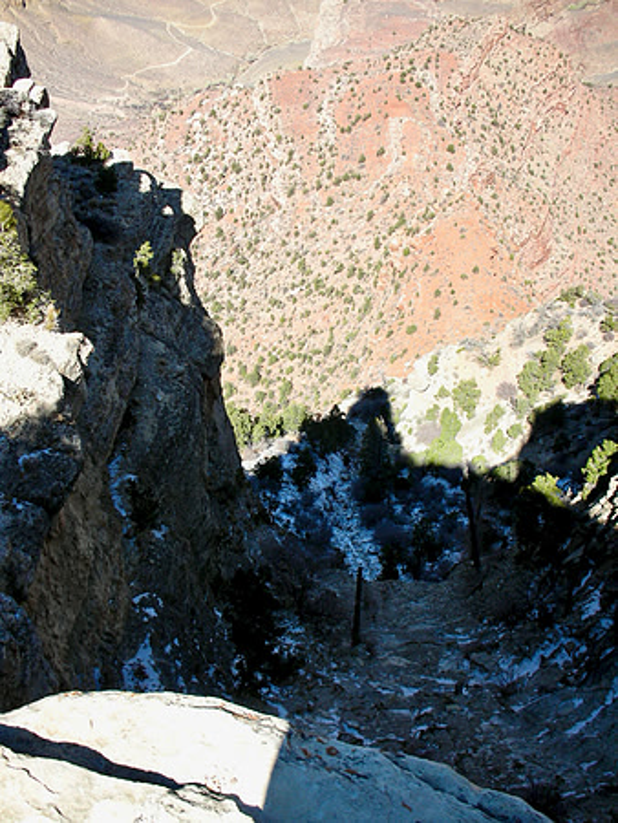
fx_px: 1094
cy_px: 412
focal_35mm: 46
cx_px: 309
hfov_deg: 31.5
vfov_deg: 41.2
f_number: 3.5
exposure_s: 1/280
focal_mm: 7.7
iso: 50
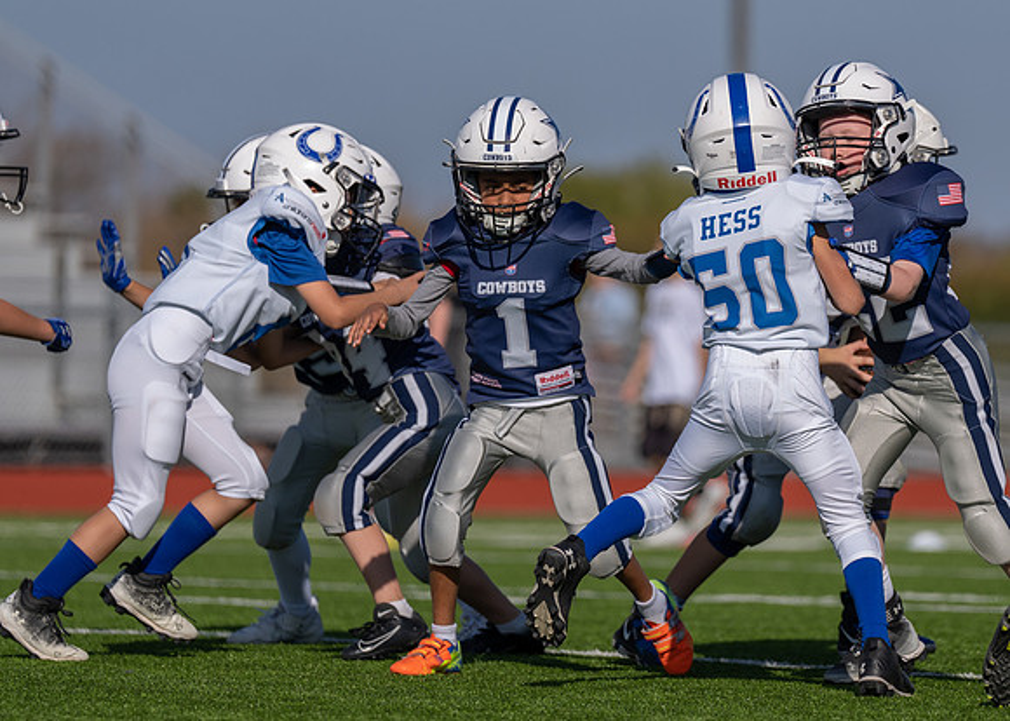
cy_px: 299
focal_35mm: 335
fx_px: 9606
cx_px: 677
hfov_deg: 6.0
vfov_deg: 4.3
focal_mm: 200
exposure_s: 1/3200
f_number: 2.8
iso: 100
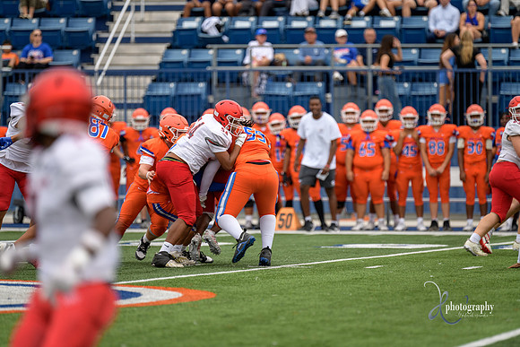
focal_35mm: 270
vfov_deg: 5.1
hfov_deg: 7.6
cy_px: 174
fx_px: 3901
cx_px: 260
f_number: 2.8
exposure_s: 1/800
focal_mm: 270
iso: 320
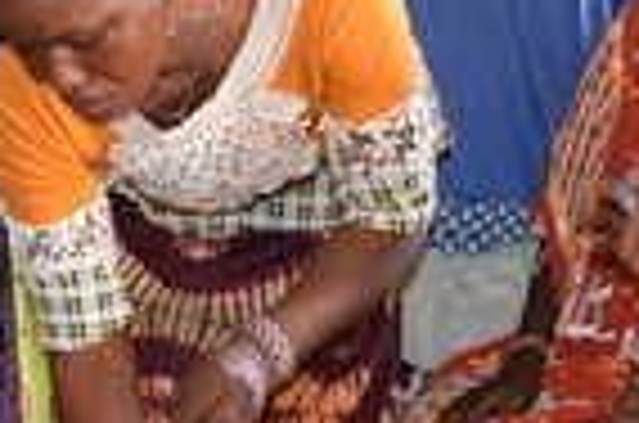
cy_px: 353
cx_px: 117
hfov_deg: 19.1
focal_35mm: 106
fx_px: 1877
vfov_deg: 12.8
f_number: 3.8
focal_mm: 20
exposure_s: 1/60
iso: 1250
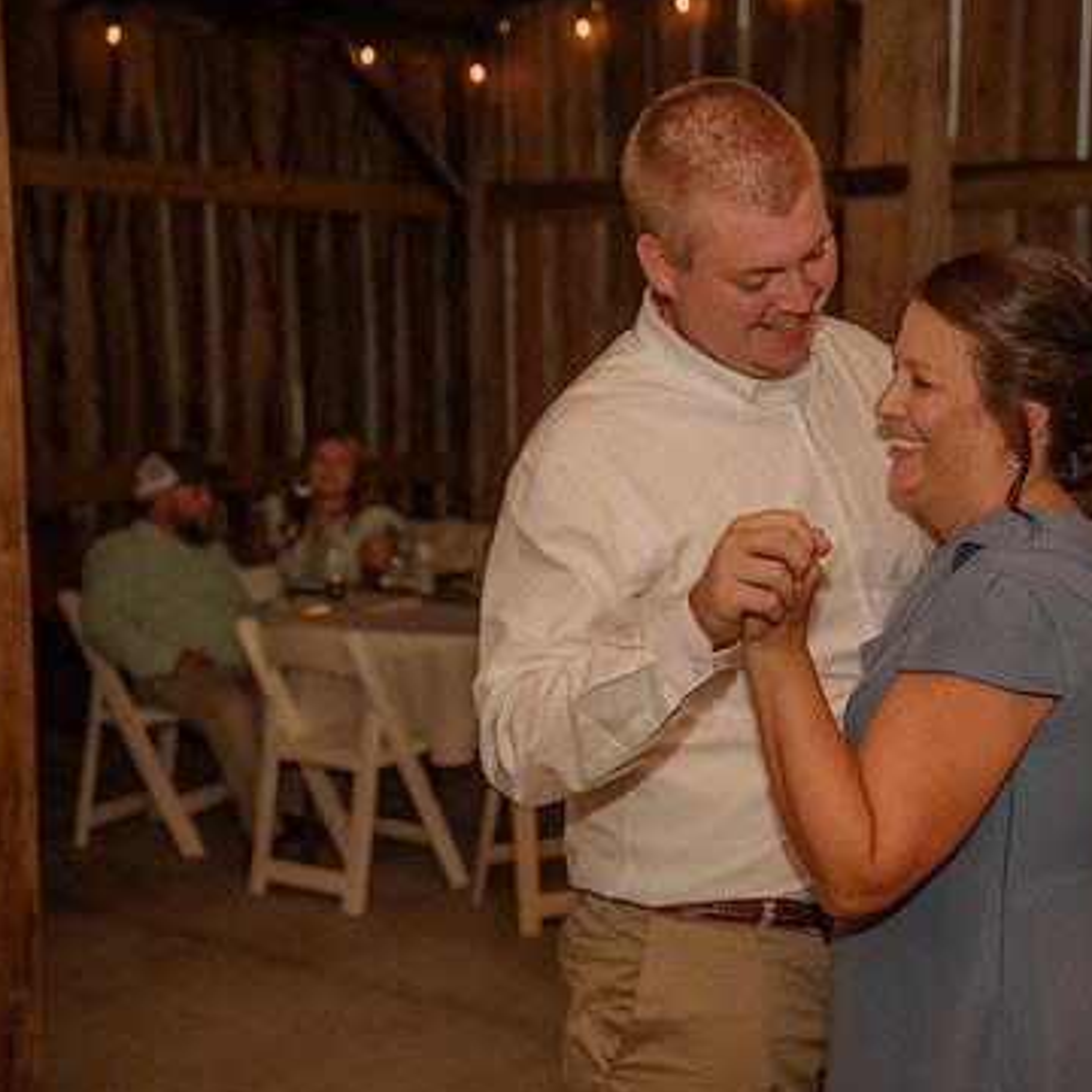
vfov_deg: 27.3
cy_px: 576
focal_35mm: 63
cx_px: 840
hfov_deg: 26.9
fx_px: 2248
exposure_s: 1/200
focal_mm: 46
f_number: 4
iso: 320
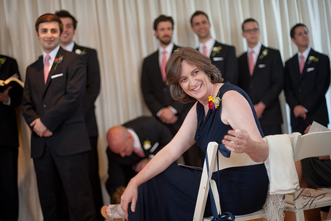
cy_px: 110
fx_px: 459
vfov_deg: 27.0
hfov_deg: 39.6
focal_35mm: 50
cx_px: 166
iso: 200
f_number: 1.4
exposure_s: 1/320
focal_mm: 50
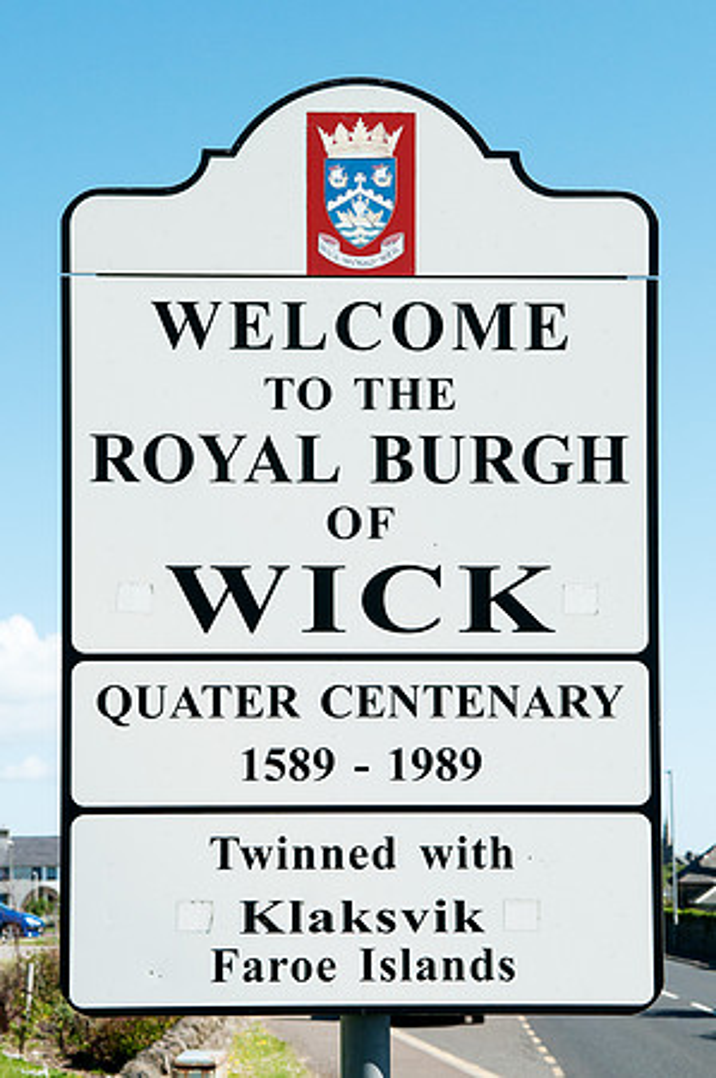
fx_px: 1794
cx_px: 358
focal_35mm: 60
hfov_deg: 22.6
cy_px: 539
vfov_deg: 33.4
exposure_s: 1/1600
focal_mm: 40
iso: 400
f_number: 7.1
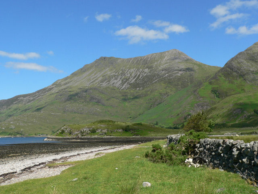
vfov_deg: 35.1
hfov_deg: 45.8
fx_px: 306
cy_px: 97
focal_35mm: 41
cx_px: 129
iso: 80
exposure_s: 1/500
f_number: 4.6
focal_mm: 6.8
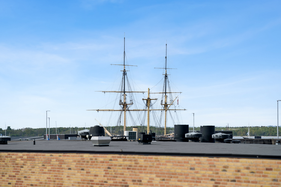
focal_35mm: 150
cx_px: 140
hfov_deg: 13.7
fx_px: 1171
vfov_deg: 9.1
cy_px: 94
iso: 100
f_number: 6.3
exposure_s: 1/1000
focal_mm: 150
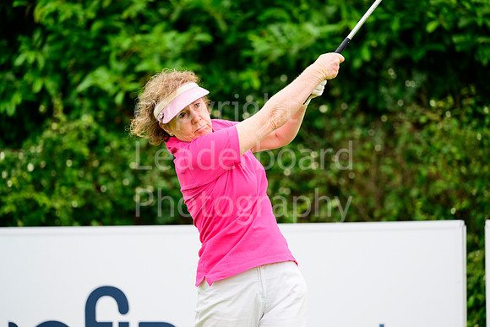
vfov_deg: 6.2
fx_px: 2995
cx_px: 245
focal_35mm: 220
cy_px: 164
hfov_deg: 9.4
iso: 2000
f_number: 5
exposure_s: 1/2000
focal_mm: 220
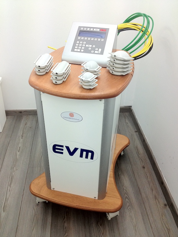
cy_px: 118
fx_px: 240
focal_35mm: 35
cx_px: 89
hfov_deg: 40.7
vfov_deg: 52.6
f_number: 2.4
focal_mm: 4.28
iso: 100
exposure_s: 1/20
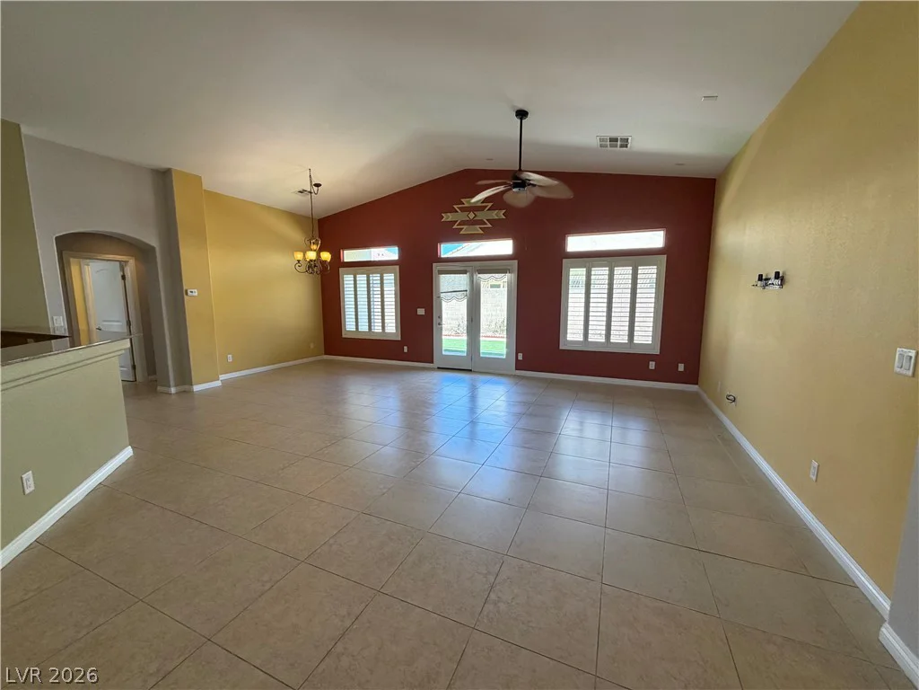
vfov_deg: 85.7
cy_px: 345
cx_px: 460
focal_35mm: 14
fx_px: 372
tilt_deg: -7.9
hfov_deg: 102.1
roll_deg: +0.3
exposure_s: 1/120
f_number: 2.2
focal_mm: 2.22
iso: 200
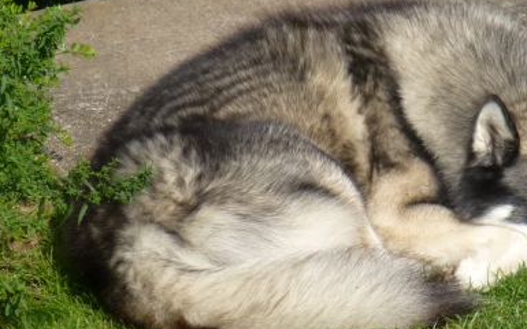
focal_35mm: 685
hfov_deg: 3.1
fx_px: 9831
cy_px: 191
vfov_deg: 1.9
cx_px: 404
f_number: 5.9
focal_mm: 63.6
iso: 100
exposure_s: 1/320
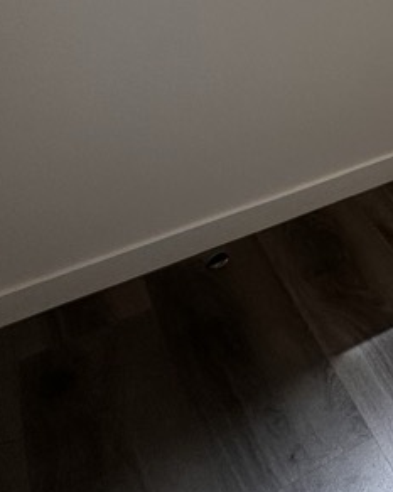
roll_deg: -1.0
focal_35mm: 60
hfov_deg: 16.1
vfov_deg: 24.9
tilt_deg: -4.5
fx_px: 874
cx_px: 879
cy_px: -229
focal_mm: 2.22
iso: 50
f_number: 2.2
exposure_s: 1/100
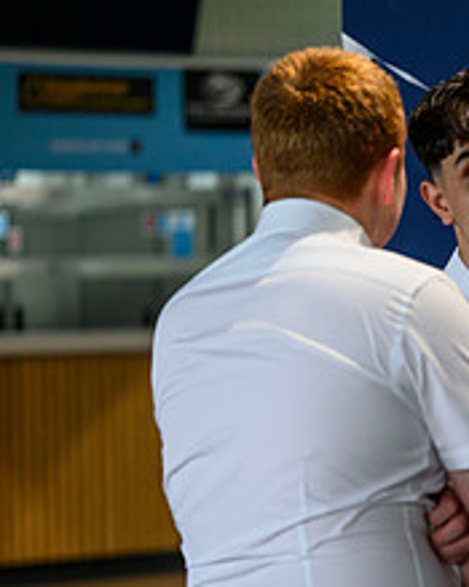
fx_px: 3976
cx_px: 775
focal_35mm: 229
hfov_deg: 6.6
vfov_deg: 8.4
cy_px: 401
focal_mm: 92
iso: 1600
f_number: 2.8
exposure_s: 1/500
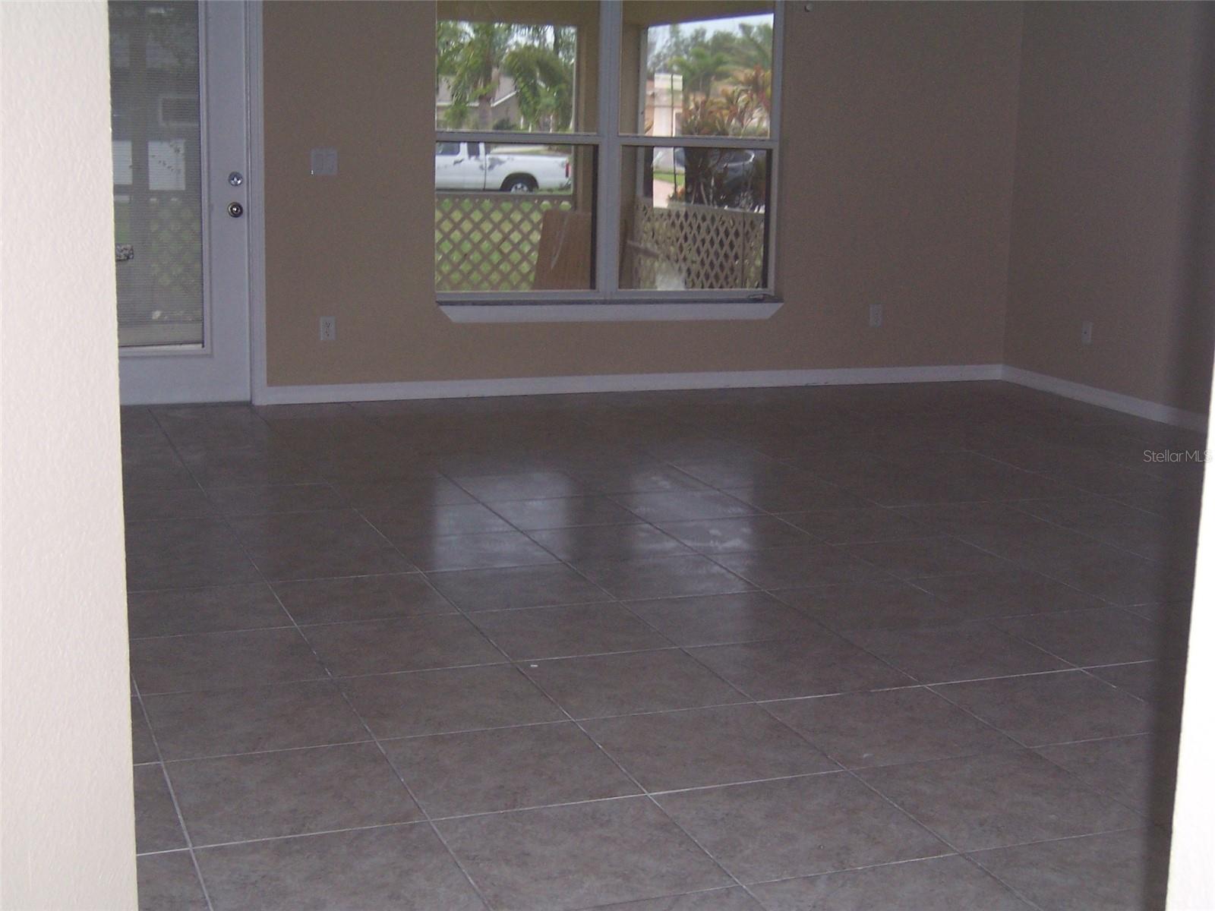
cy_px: 456
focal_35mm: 49
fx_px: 1720
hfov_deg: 38.9
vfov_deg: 29.7
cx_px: 608
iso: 140
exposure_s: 1/60
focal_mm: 8.2
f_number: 3.4
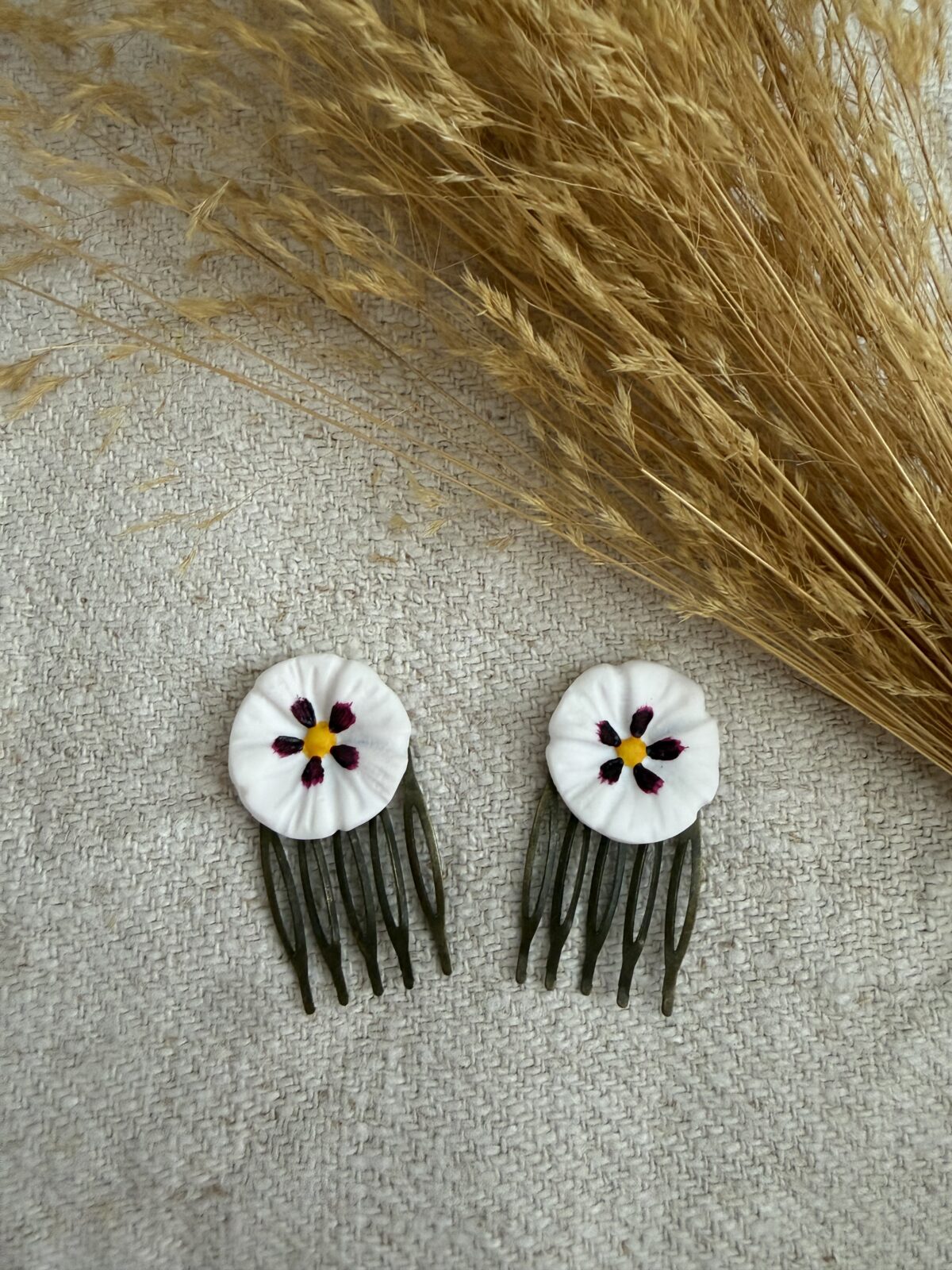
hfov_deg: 56.8
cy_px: 635
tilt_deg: -78.2
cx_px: 476
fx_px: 880
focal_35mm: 24
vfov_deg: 71.6
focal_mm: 2.22
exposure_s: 1/89
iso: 320
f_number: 2.2
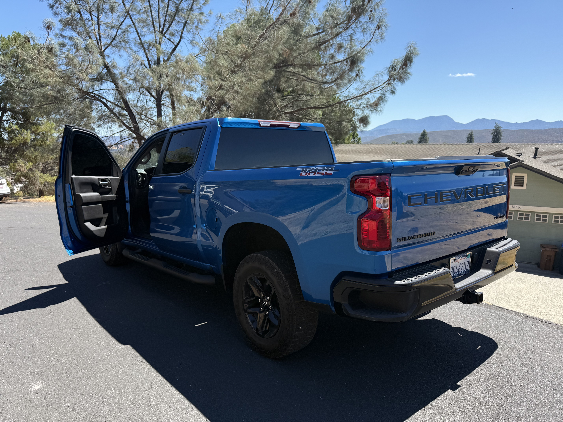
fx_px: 390
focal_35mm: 24
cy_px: 211
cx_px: 282
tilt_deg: -9.3
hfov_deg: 71.6
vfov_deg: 56.8
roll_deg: +0.6
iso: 80
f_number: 1.78
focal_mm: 6.76
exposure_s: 1/3279
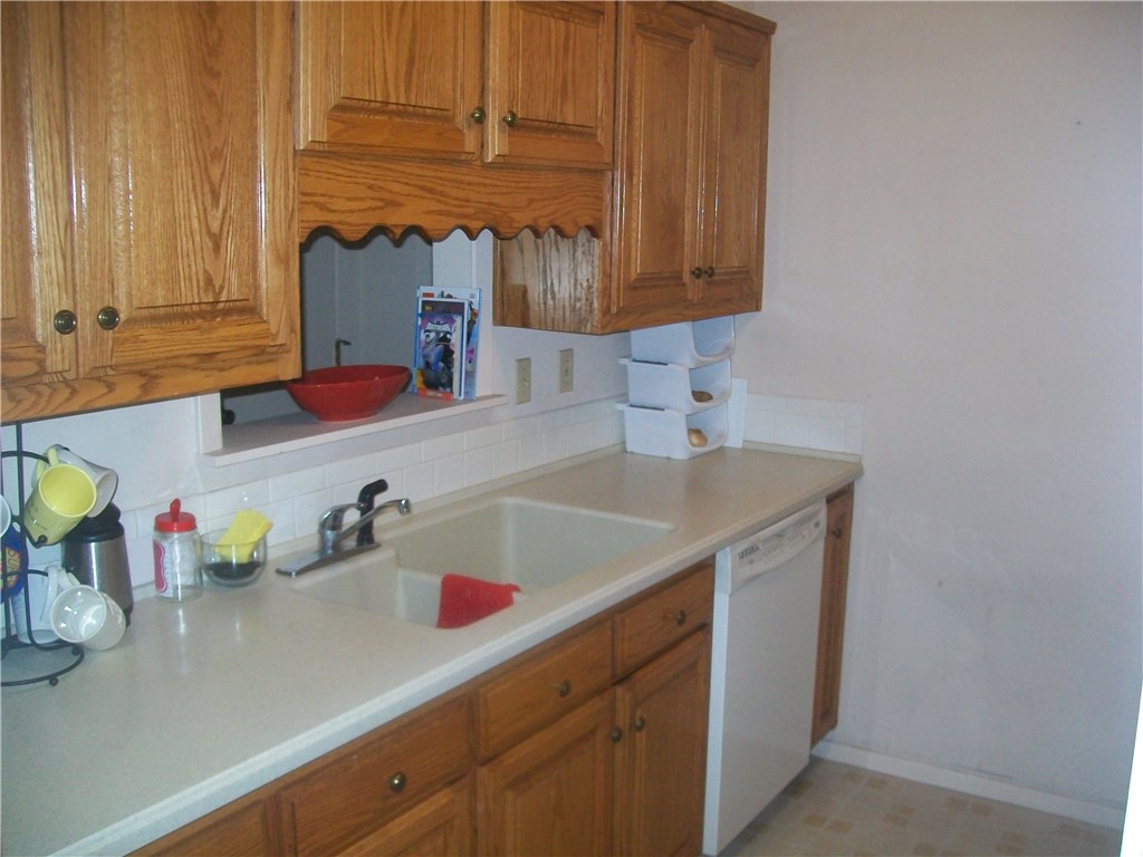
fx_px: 1123
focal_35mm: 34
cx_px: 572
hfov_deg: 54.0
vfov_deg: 41.8
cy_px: 428
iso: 160
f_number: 2.7
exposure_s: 1/60
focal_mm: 6.1
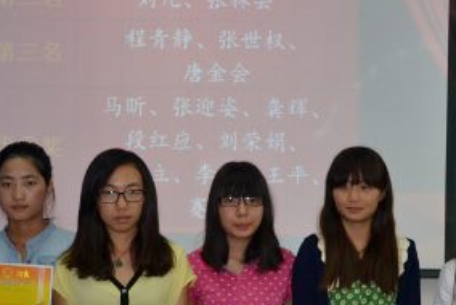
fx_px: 1027
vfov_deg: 16.6
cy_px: 283
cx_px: 262
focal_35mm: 81
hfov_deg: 25.0
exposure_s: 1/60
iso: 800
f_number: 4
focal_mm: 24
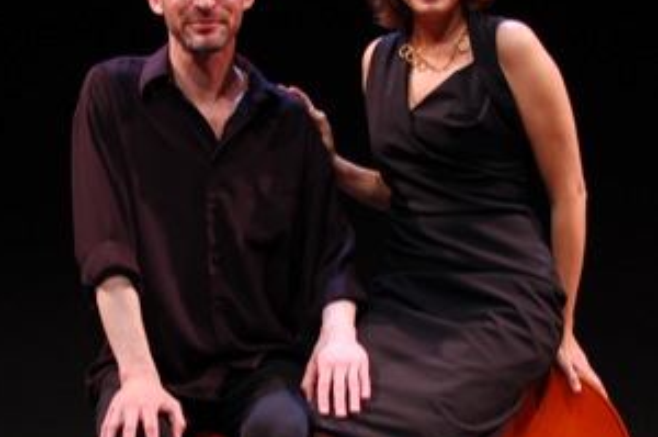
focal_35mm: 112
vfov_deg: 12.2
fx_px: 2045
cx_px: 250
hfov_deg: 18.3
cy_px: 302
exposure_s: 1/40
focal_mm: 35
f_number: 4
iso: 400
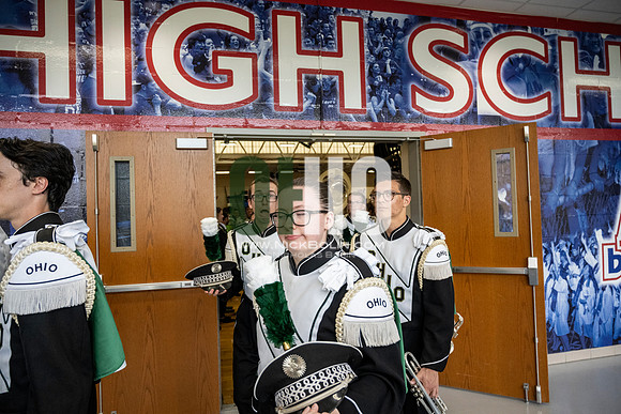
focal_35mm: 24
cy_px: 207
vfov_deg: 53.2
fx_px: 414
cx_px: 310
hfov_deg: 73.7
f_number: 4
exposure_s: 1/800
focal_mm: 24
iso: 3200
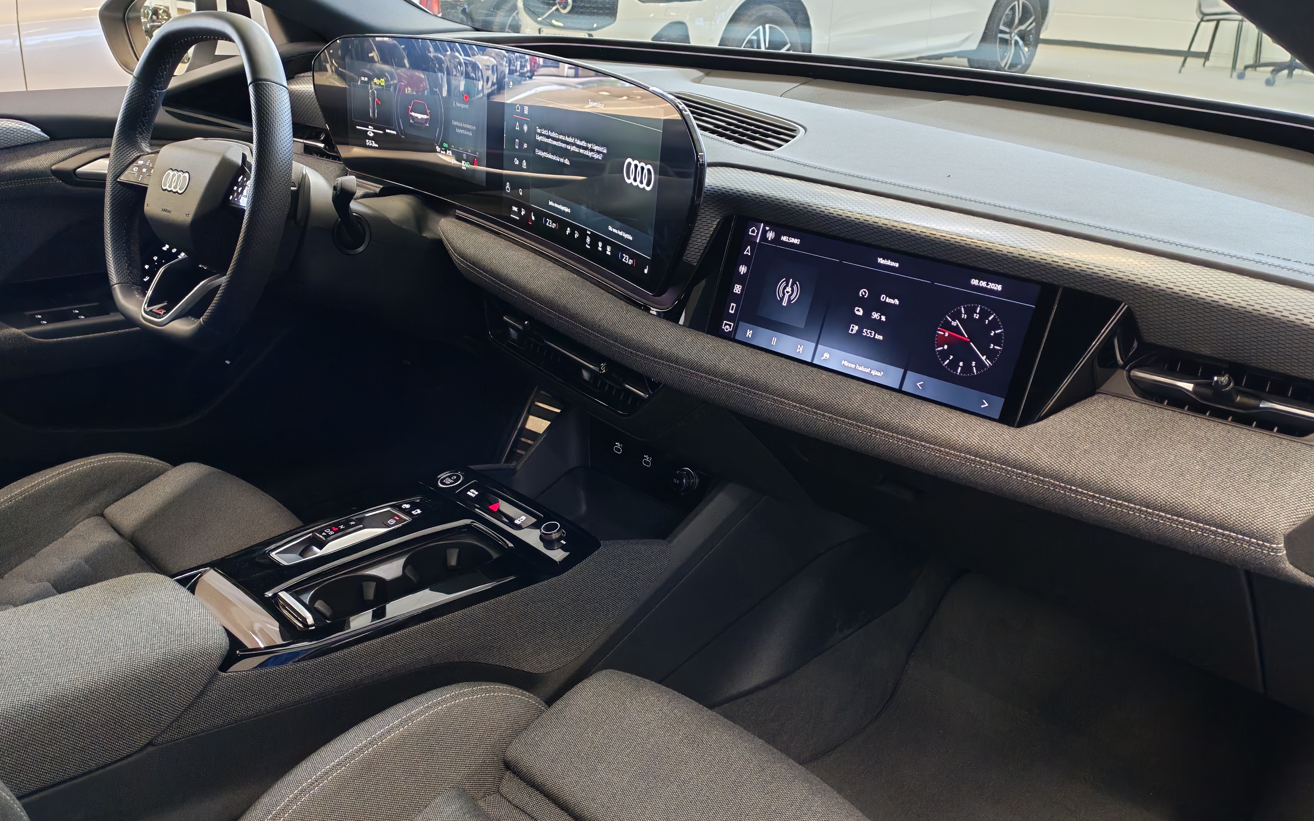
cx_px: 656
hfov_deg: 58.1
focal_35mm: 33
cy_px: 466
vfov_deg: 38.2
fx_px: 1182
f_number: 1.9
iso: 950
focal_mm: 6.12
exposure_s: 1/100
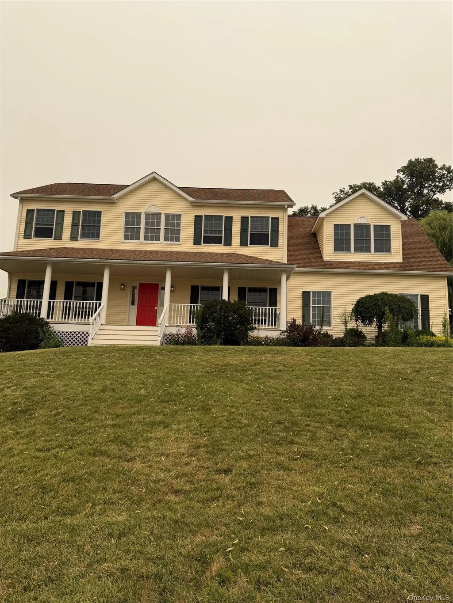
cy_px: 302
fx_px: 419
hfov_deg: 56.8
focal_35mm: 24
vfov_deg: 71.6
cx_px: 226
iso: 80
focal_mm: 6.76
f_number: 1.78
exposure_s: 1/5319
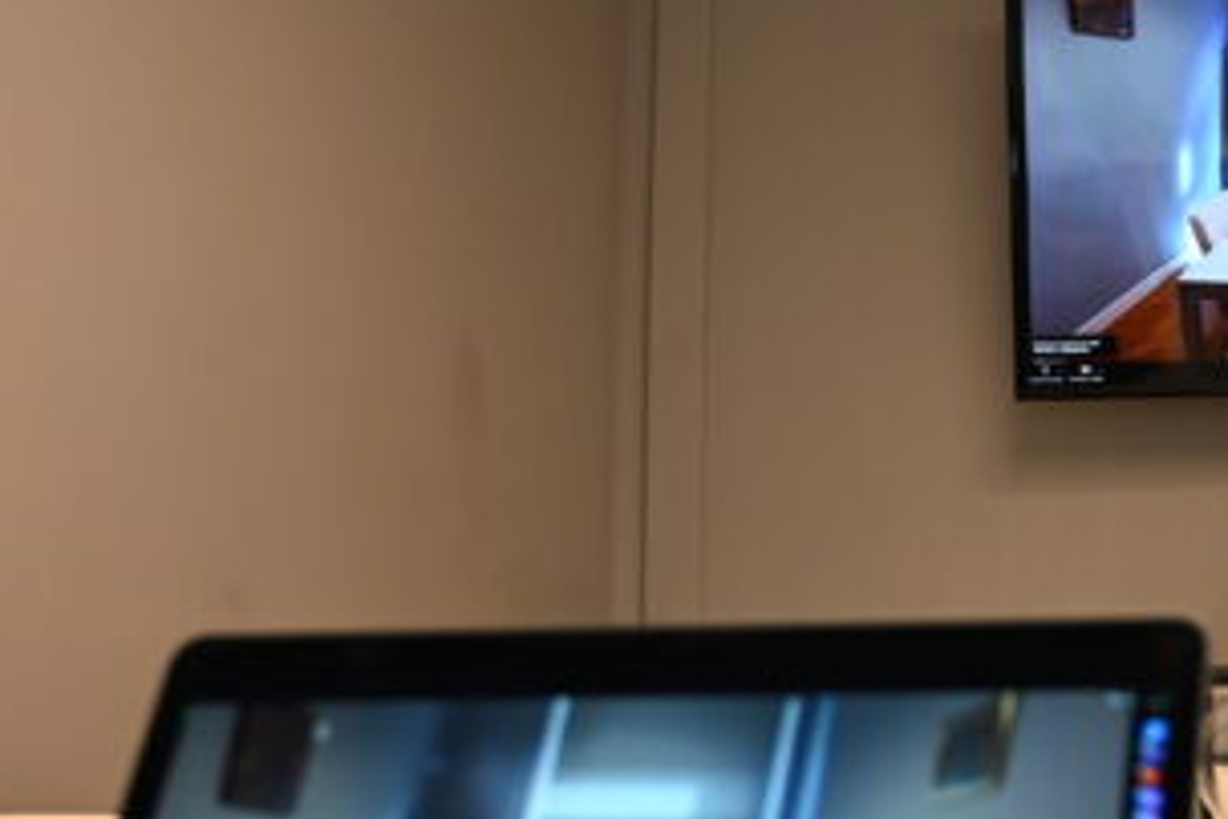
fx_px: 2763
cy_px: 298
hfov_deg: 24.2
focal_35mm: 81
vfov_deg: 16.8
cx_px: 1147
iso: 900
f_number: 4
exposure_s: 1/125
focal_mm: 24
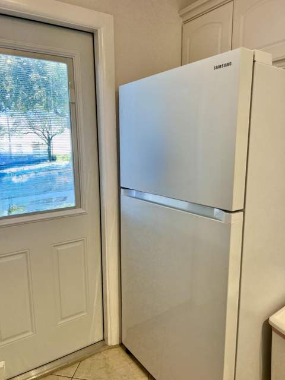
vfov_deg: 67.3
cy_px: 190
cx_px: 142
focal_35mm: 26
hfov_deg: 53.1
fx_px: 285
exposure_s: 1/133
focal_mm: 5.7
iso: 64
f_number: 1.5
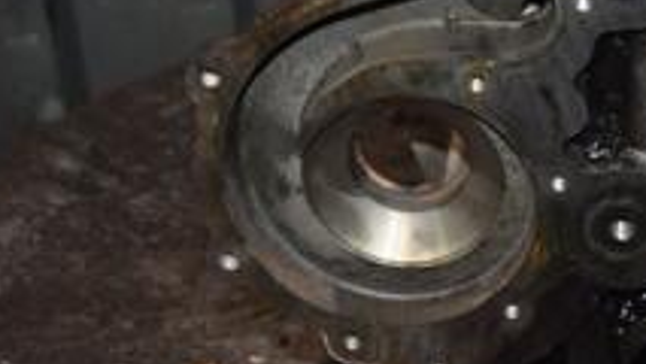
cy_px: 33
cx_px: 679
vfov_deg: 10.9
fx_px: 1893
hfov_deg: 18.7
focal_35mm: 110
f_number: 5
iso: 800
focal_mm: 25
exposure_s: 1/60
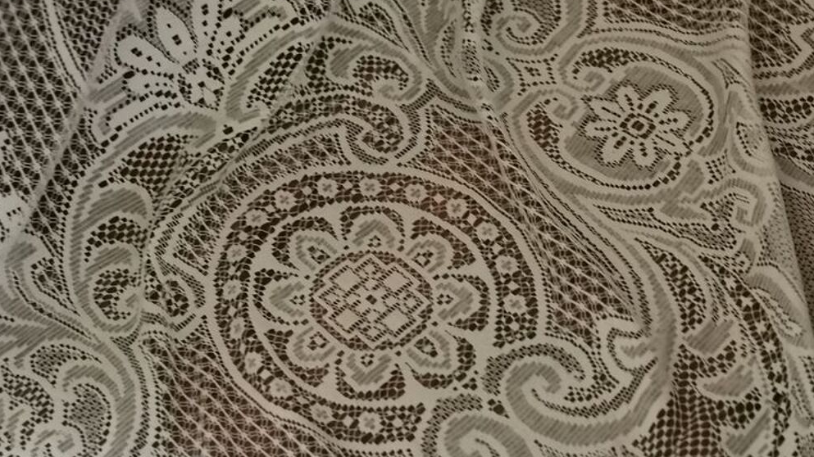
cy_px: 272
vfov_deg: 15.3
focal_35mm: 79
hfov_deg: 26.9
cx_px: 406
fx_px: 1705
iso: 320
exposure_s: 1/33.3
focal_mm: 5.58
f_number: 4
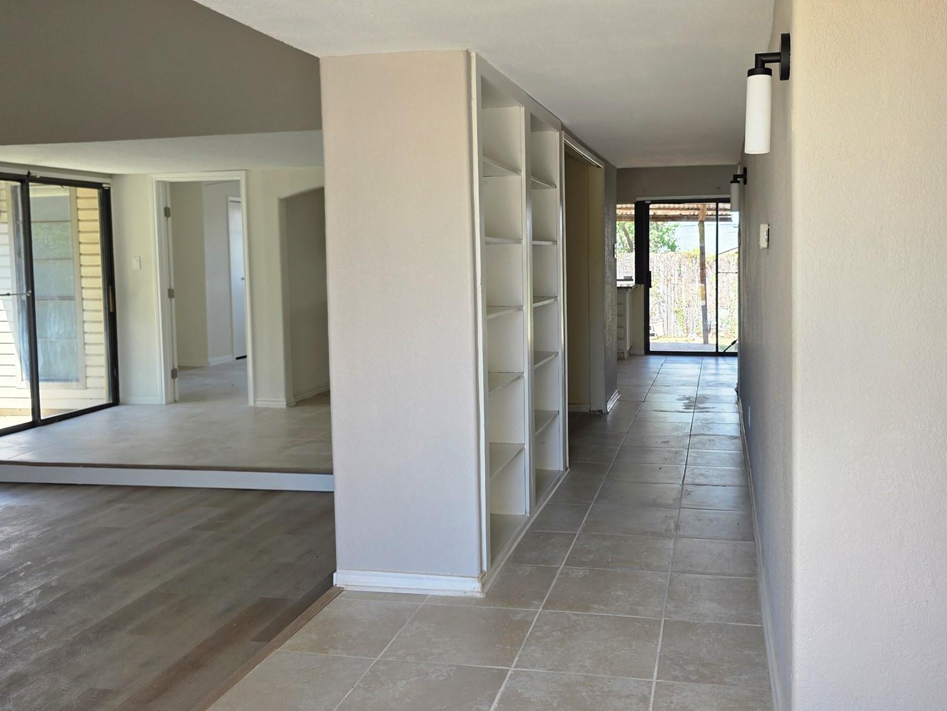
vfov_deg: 45.4
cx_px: 550
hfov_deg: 58.0
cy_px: 310
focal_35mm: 31
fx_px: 848
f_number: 1.7
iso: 32
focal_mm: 6.3
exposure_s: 1/180
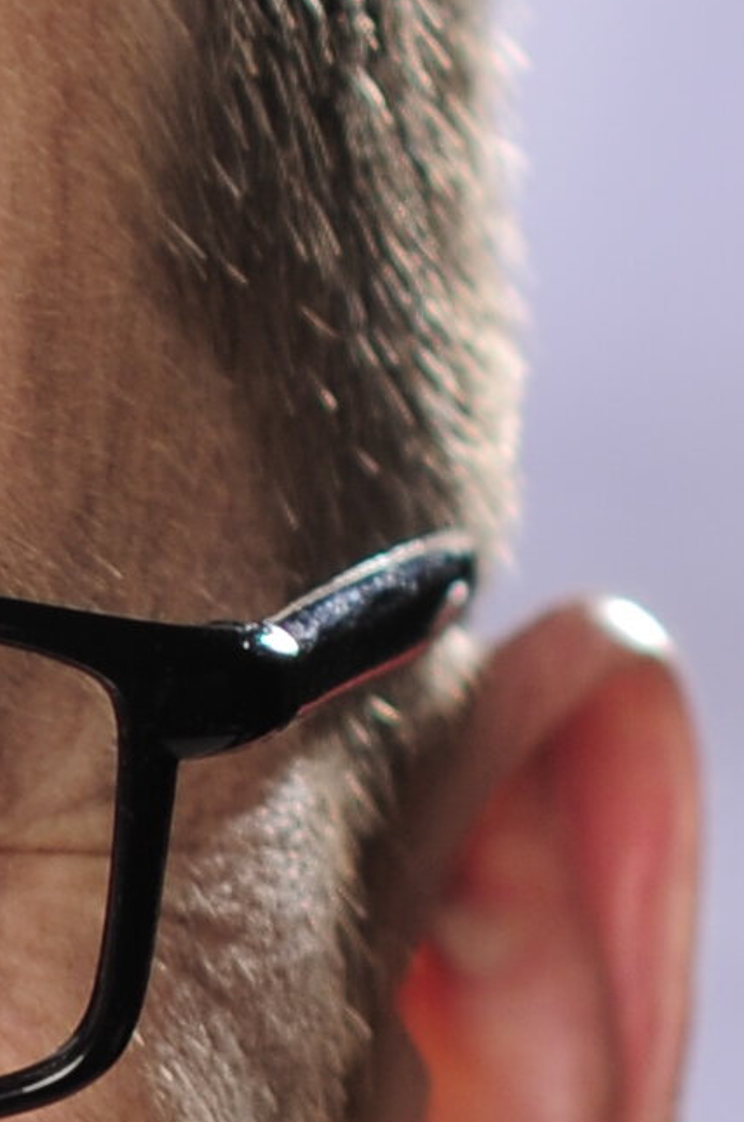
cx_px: -995
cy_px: 2598
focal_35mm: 1349
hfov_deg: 1.0
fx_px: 41984
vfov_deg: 1.5
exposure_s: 1/200
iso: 100
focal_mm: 135
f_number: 4
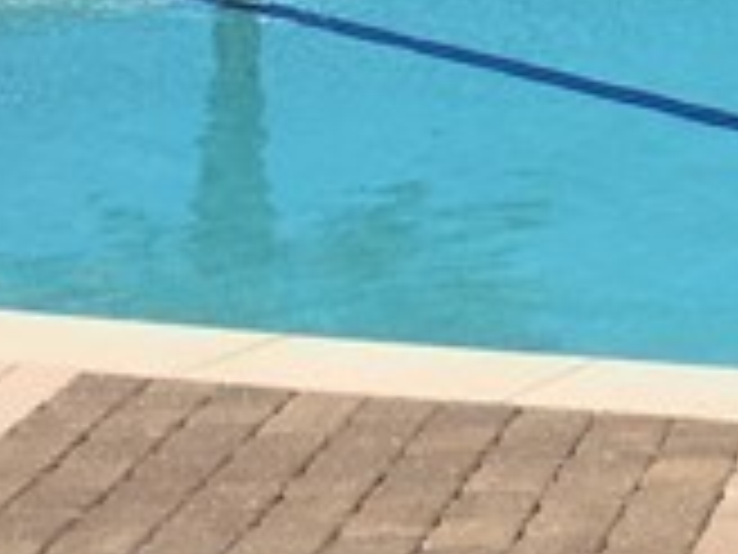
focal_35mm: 181
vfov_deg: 8.0
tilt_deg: -2.6
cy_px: -324
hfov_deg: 10.2
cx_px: 1368
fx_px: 3859
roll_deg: +0.4
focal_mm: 4.15
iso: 25
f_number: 2.2
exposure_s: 1/3663
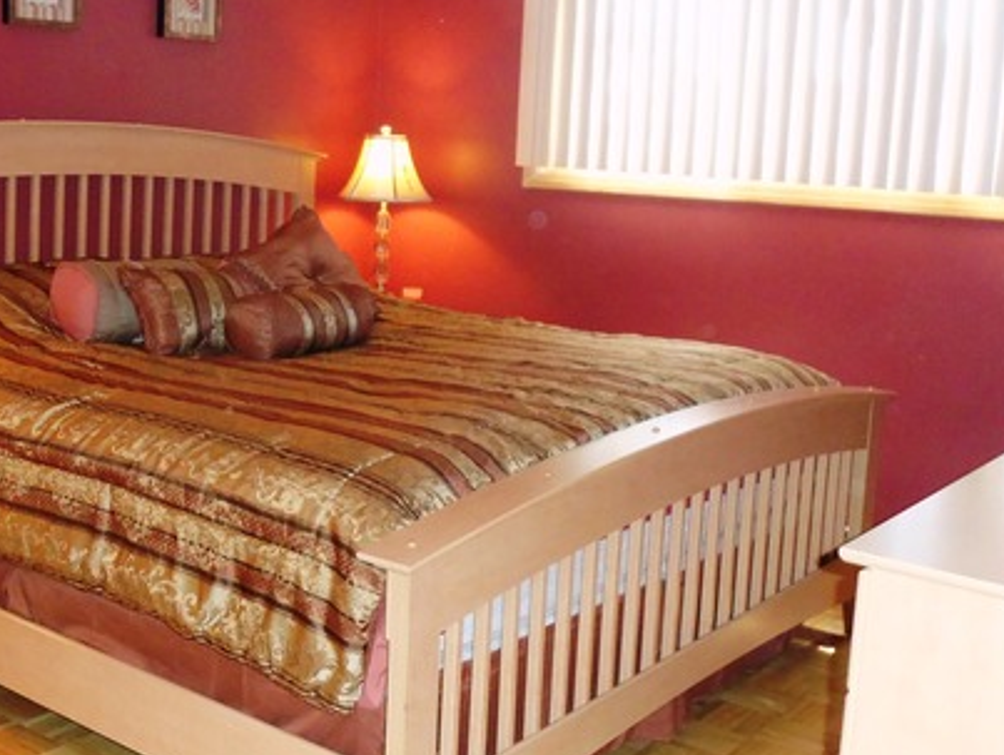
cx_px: 384
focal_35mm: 46
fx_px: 1335
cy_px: 331
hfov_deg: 40.9
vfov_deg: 31.5
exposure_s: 1/30
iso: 250
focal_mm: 5.2
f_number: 3.4
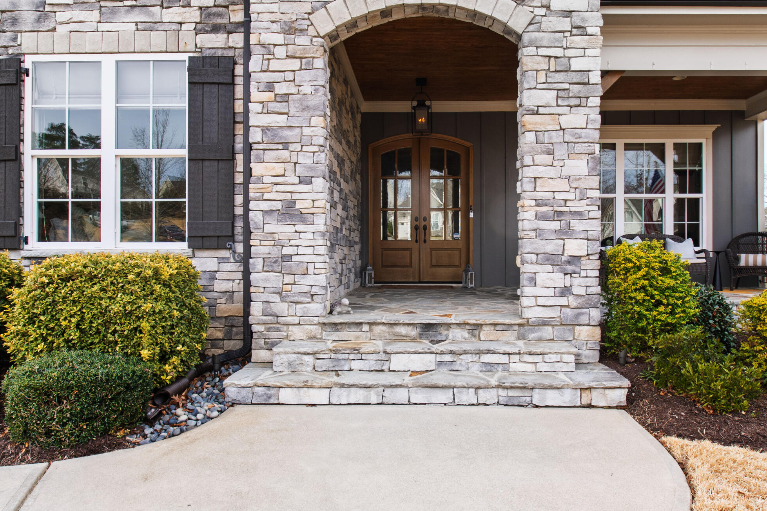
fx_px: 490
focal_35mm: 23
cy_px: 241
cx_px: 412
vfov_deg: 55.1
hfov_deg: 76.0
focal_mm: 10
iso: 100
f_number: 8
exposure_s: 1/60
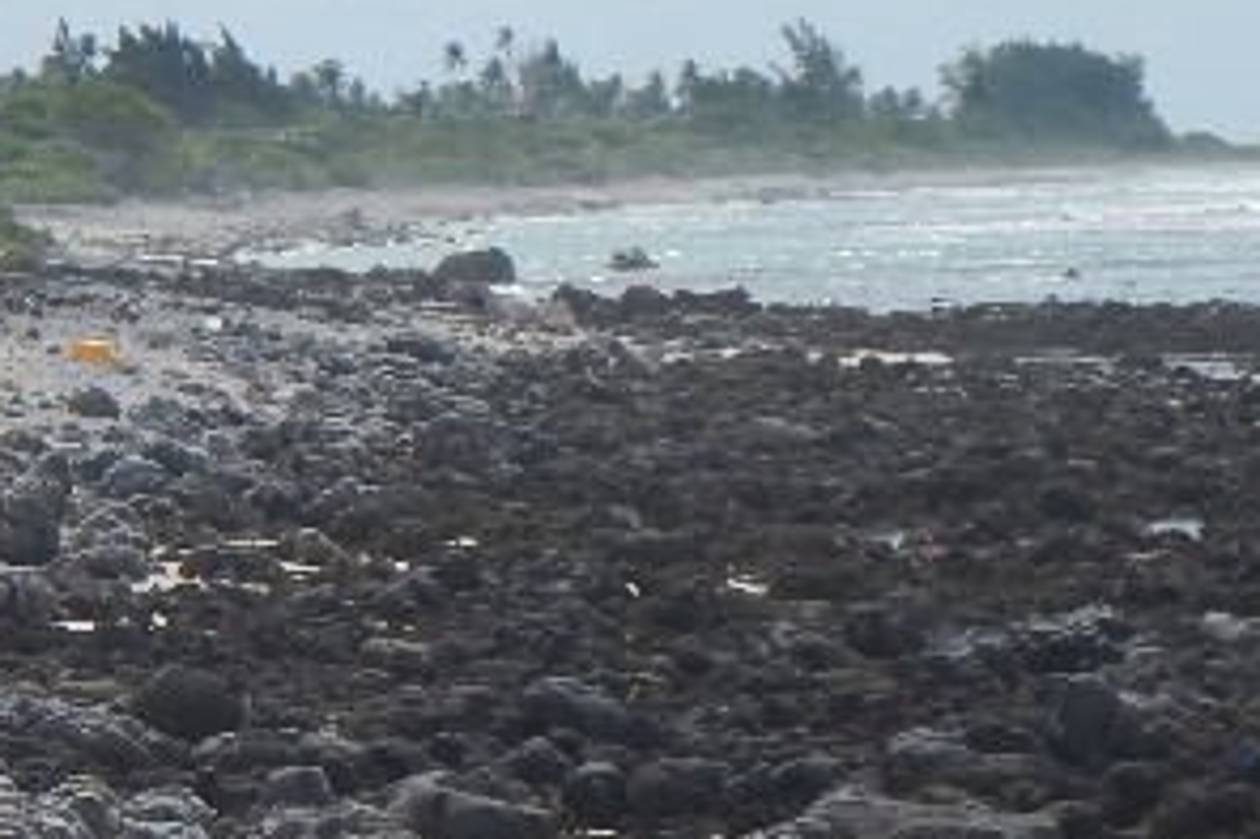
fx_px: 13782
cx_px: 149
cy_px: 273
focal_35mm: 394
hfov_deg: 5.2
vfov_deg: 3.5
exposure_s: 1/1500
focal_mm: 25
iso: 125
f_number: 4.8
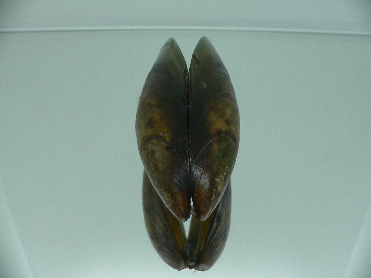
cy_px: 139
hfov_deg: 52.6
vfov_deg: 40.7
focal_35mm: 35
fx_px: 375
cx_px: 186
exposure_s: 1/60
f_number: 2.8
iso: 80
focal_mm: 4.6
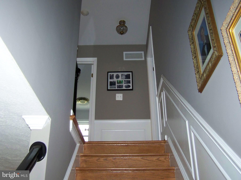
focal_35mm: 38
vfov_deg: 37.7
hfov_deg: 49.0
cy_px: 90
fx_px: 265
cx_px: 120
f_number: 2.8
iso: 200
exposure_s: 1/30
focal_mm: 6.3
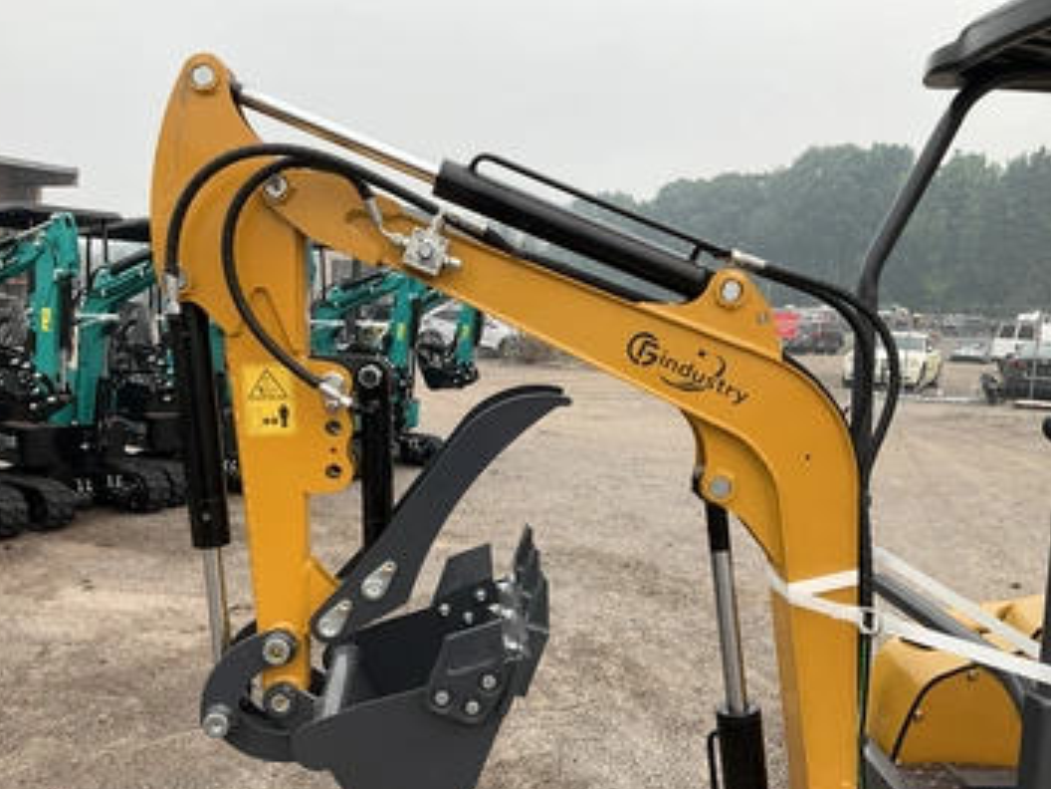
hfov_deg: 55.4
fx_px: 1002
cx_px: 526
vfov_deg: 42.9
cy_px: 445
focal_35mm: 33
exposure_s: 1/181
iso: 20
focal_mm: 3
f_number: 1.8
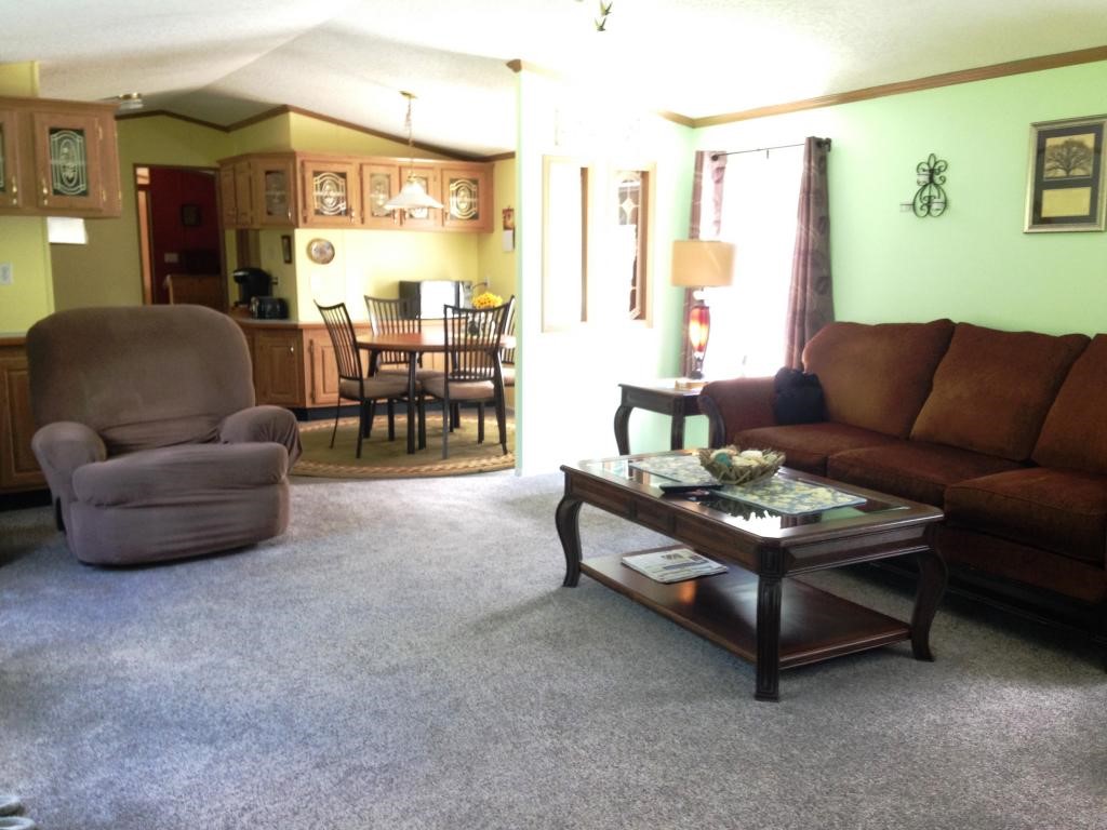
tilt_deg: -9.9
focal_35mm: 33
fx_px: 1055
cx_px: 554
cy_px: 415
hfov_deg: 55.4
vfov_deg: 42.9
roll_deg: -0.2
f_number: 2.4
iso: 125
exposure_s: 1/20
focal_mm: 4.12
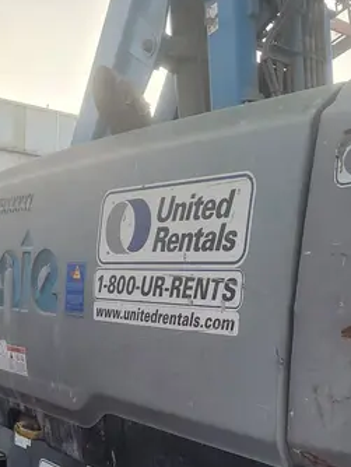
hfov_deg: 25.6
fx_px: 770
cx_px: 217
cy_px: 373
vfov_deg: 32.8
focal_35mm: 57
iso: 100
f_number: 1.8
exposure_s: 1/120
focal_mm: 5.4
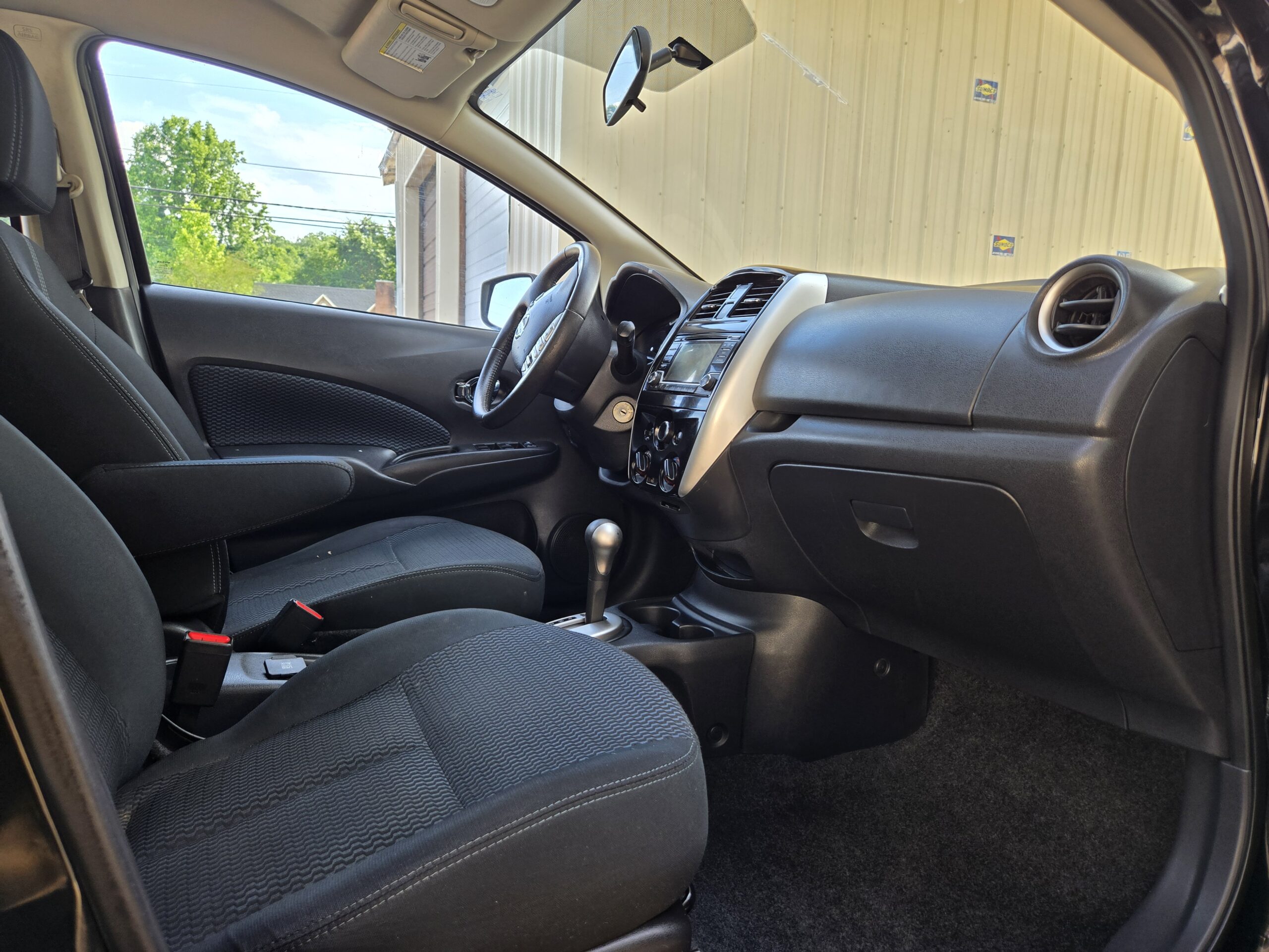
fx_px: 843
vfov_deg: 58.9
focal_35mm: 23
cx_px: 634
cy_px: 476
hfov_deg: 73.9
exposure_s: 1/180
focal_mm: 5.4
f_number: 1.8
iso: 40
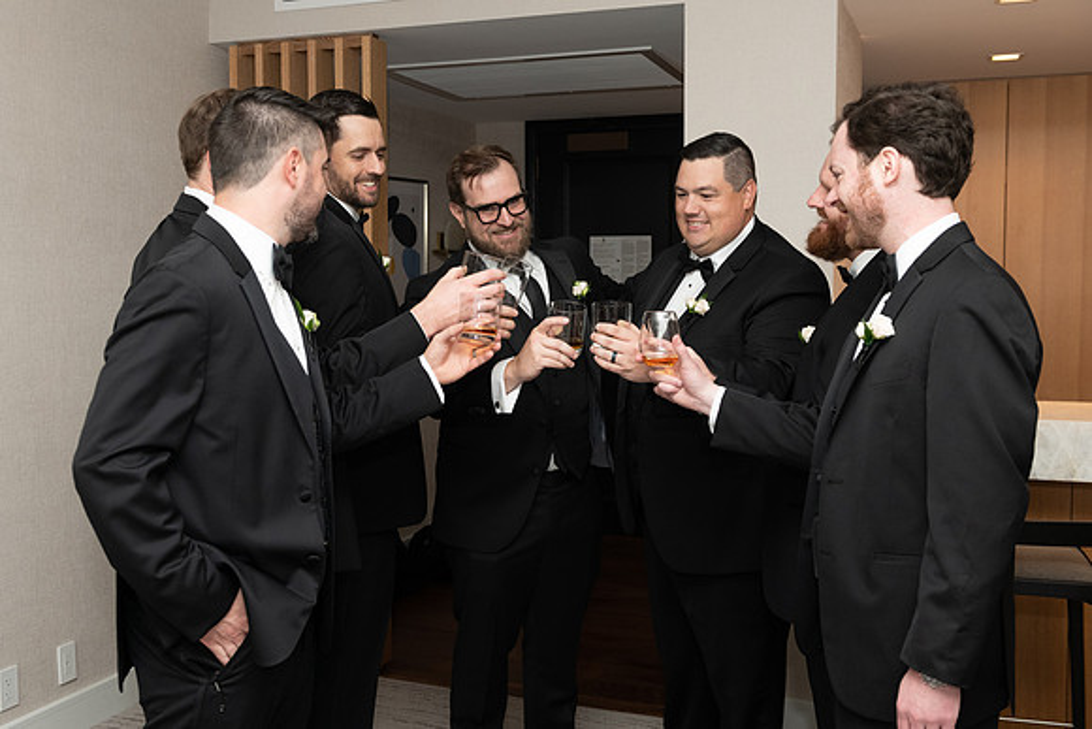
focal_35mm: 39
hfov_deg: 49.6
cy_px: 343
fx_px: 1180
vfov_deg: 34.3
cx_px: 507
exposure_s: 1/200
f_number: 4.5
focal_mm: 36
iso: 1250
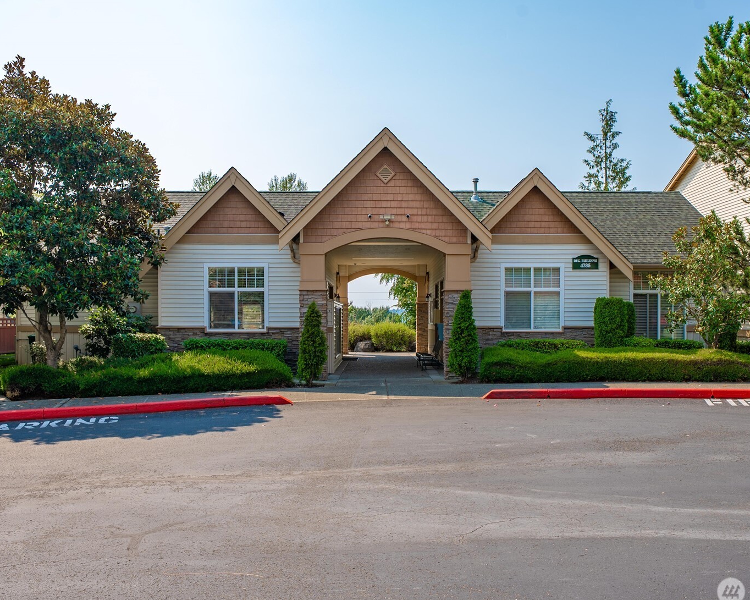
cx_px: 385
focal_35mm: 28
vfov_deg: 51.5
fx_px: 621
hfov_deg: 62.2
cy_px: 301
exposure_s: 1/125
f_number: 7.1
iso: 80
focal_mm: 24
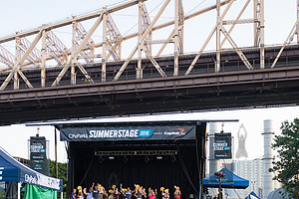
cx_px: 113
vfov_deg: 23.4
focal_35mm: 56
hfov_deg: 35.5
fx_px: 465
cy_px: 189
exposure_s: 1/320
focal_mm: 29
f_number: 4.5
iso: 400
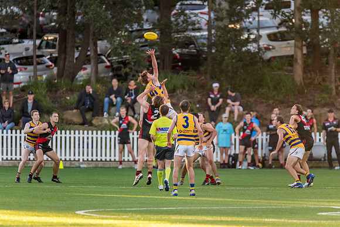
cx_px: 168
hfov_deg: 4.6
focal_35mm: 449
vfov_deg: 3.1
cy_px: 115
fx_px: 4238
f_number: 4
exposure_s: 1/2000
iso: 800
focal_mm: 420
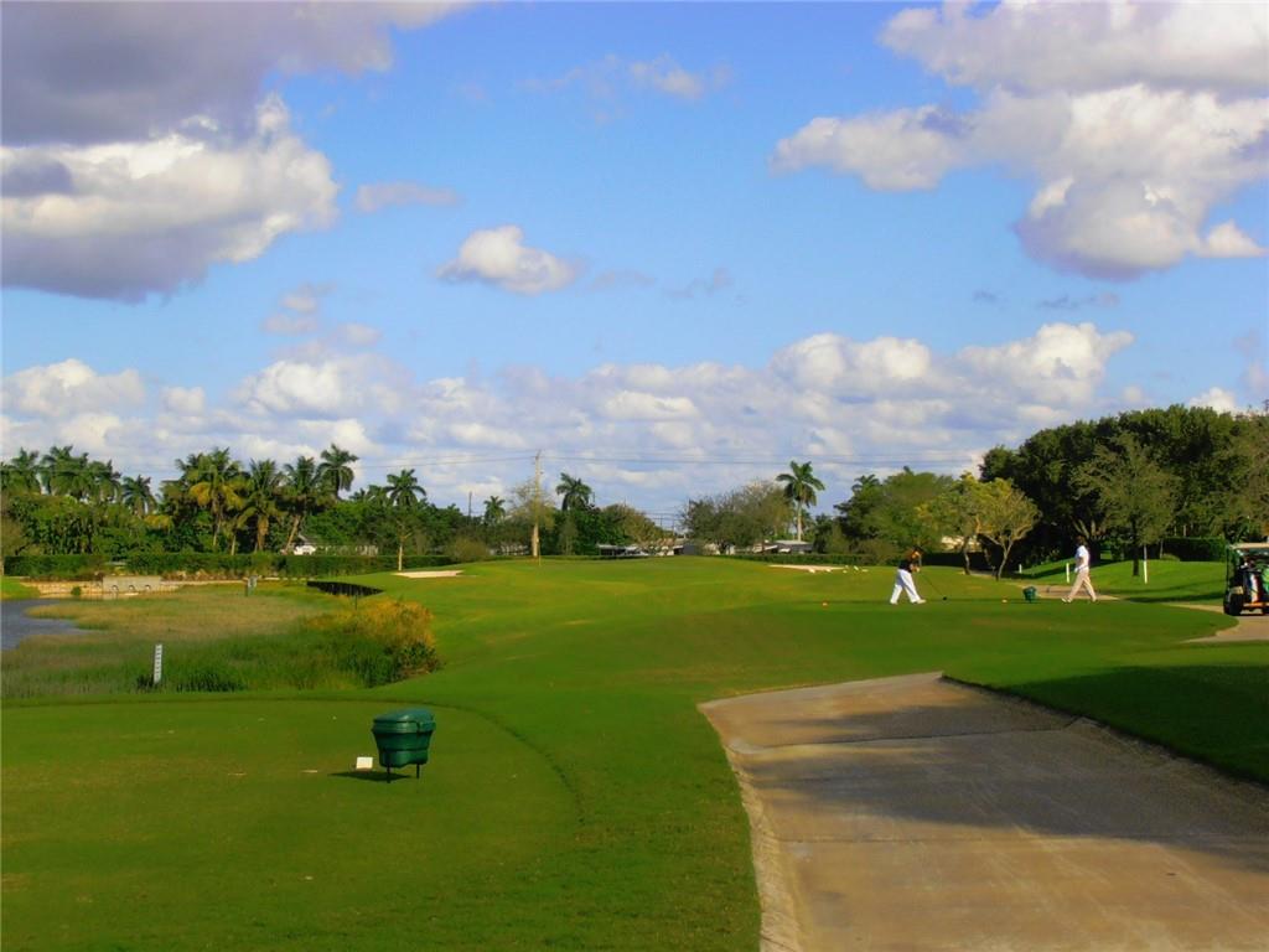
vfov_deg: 21.3
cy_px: 476
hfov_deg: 28.2
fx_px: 2529
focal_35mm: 69
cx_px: 634
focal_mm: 12.29
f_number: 4.8
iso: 80
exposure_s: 1/1000
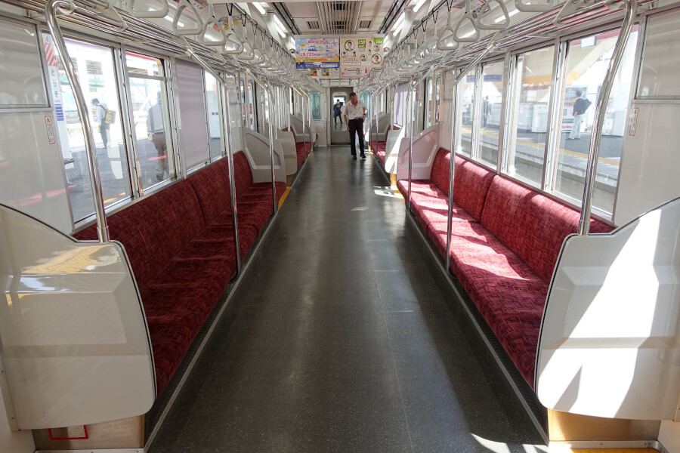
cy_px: 226
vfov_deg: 53.1
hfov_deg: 73.7
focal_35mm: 24
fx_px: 453
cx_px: 340
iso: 125
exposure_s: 1/80
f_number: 3.2
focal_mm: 8.8
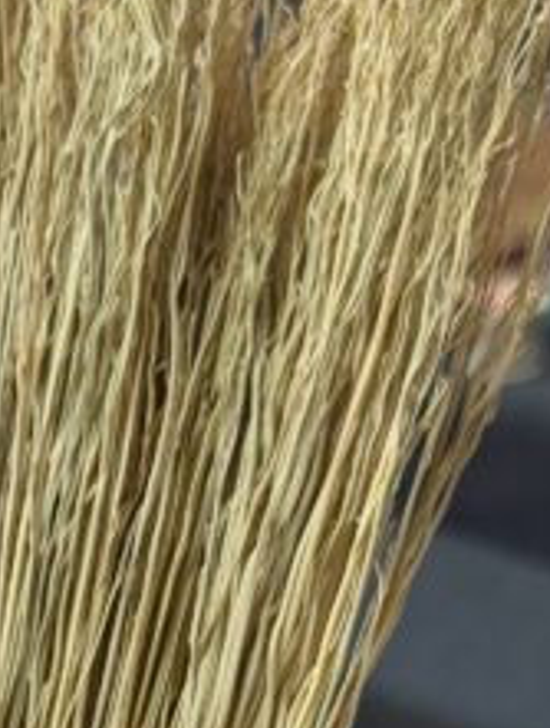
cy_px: 1354
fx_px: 2340
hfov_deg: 12.7
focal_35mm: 111
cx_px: -268
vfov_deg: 15.1
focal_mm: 6.9
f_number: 1.68
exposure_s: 1/120
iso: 232
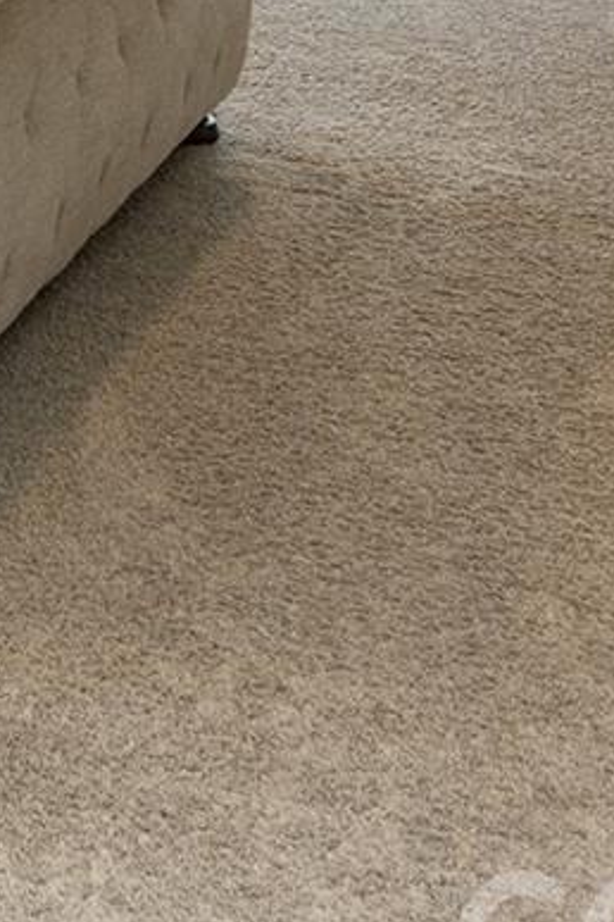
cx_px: -545
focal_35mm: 90
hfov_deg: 13.4
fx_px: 2302
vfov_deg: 19.3
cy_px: -515
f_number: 7.1
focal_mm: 17
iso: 320
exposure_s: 1/30
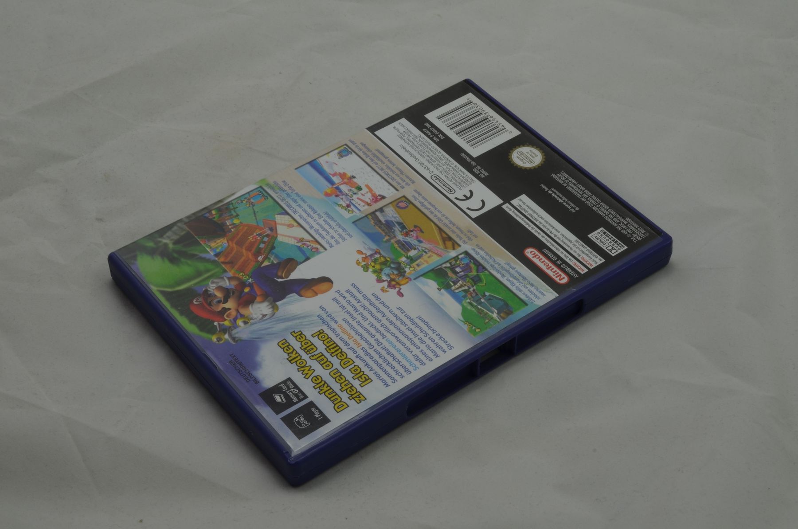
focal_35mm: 60
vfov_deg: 22.5
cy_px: 264
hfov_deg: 33.5
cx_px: 399
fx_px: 1328
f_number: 20
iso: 100
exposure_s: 1/3
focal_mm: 40
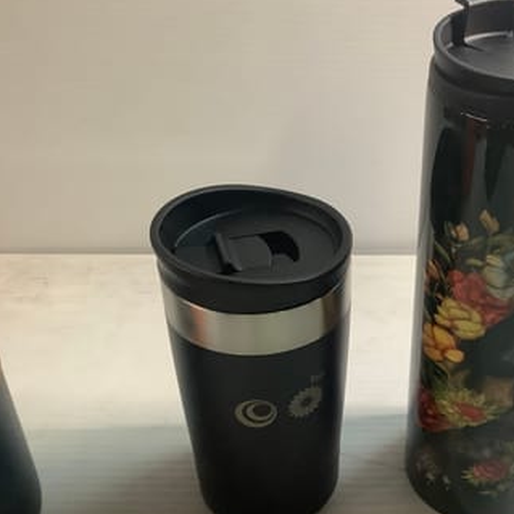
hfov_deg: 38.2
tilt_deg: -30.8
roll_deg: +0.8
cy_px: 239
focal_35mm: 43
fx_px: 722
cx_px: 387
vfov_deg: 39.1
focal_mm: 3.3
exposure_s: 1/50
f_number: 2.4
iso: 125
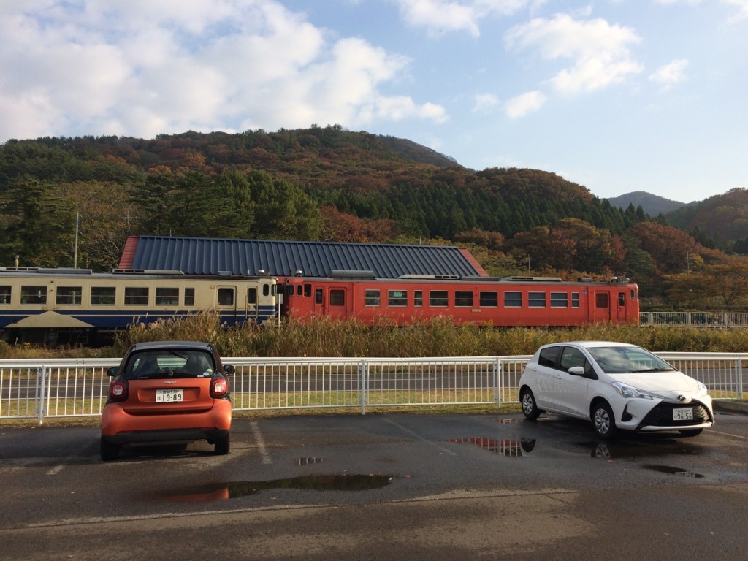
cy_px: 280
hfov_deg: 61.7
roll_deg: +2.3
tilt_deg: +0.0
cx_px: 374
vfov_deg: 48.2
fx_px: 627
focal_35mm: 29
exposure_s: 1/1580
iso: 32
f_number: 2.2
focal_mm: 4.15
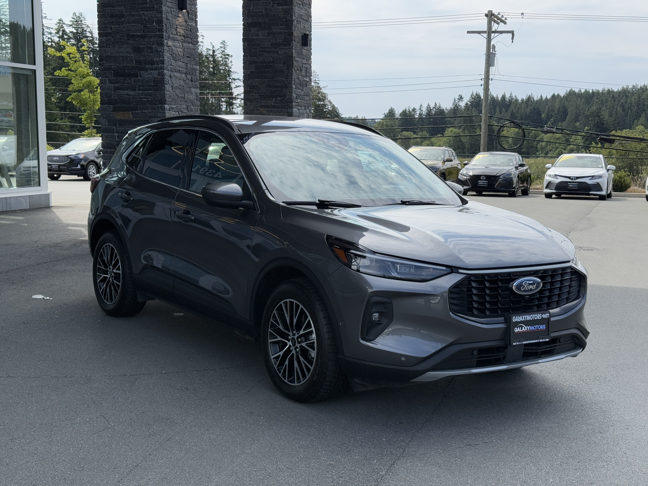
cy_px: 243
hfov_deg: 39.7
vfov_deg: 30.3
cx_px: 324
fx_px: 899
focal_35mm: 48
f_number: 1.78
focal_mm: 6.76
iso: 64
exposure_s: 1/2976
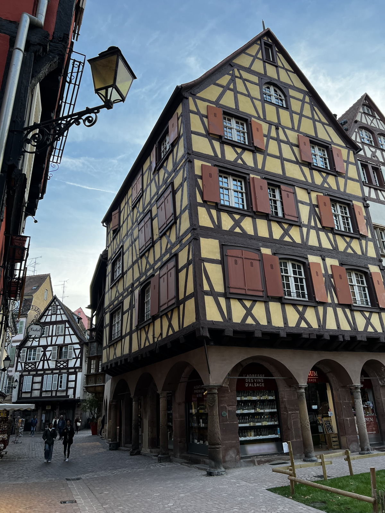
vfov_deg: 67.3
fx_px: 386
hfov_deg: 53.1
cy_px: 256
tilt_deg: +21.8
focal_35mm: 26
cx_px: 192
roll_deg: +1.5
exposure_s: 1/121
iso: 64
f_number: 1.5
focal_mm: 5.7
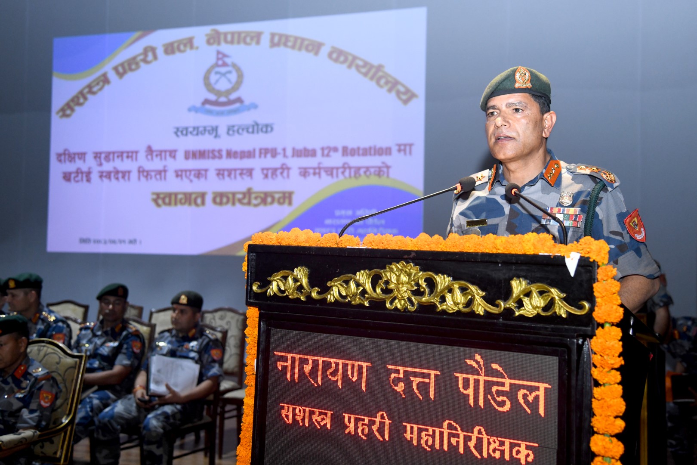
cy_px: 232
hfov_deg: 50.7
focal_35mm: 38
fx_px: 736
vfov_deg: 35.1
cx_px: 348
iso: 2000
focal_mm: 38
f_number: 4
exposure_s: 1/160
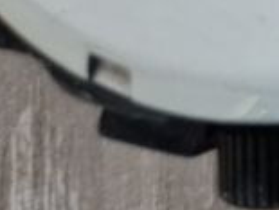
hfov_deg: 9.9
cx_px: 853
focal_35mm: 148
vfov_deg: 8.9
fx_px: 1196
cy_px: -334
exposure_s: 1/25
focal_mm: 5.4
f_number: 1.8
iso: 1250
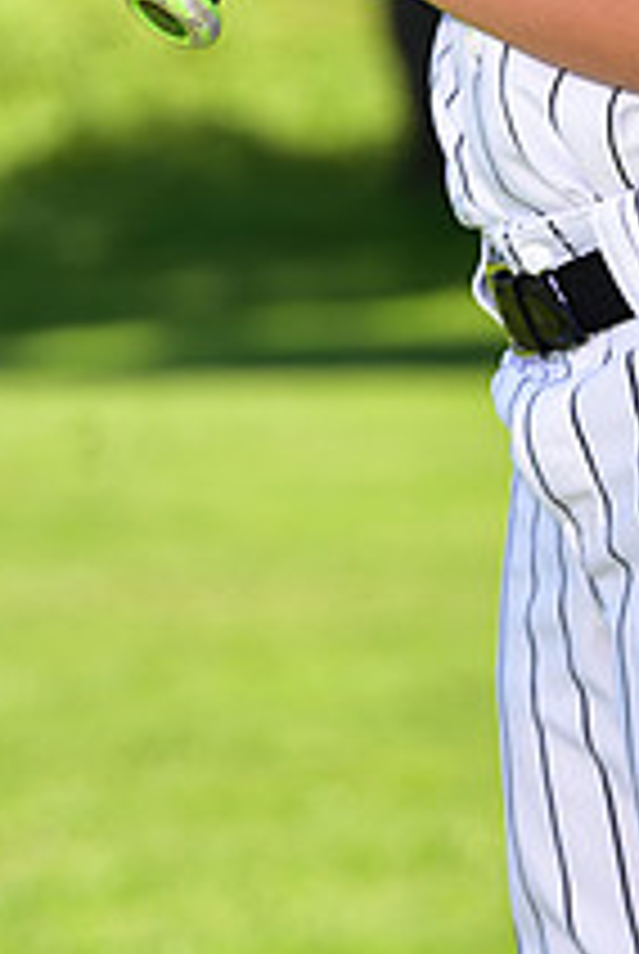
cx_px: 659
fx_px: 9792
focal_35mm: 369
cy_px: -297
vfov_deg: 5.5
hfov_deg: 3.7
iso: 160
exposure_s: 1/250
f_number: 6.3
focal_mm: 135
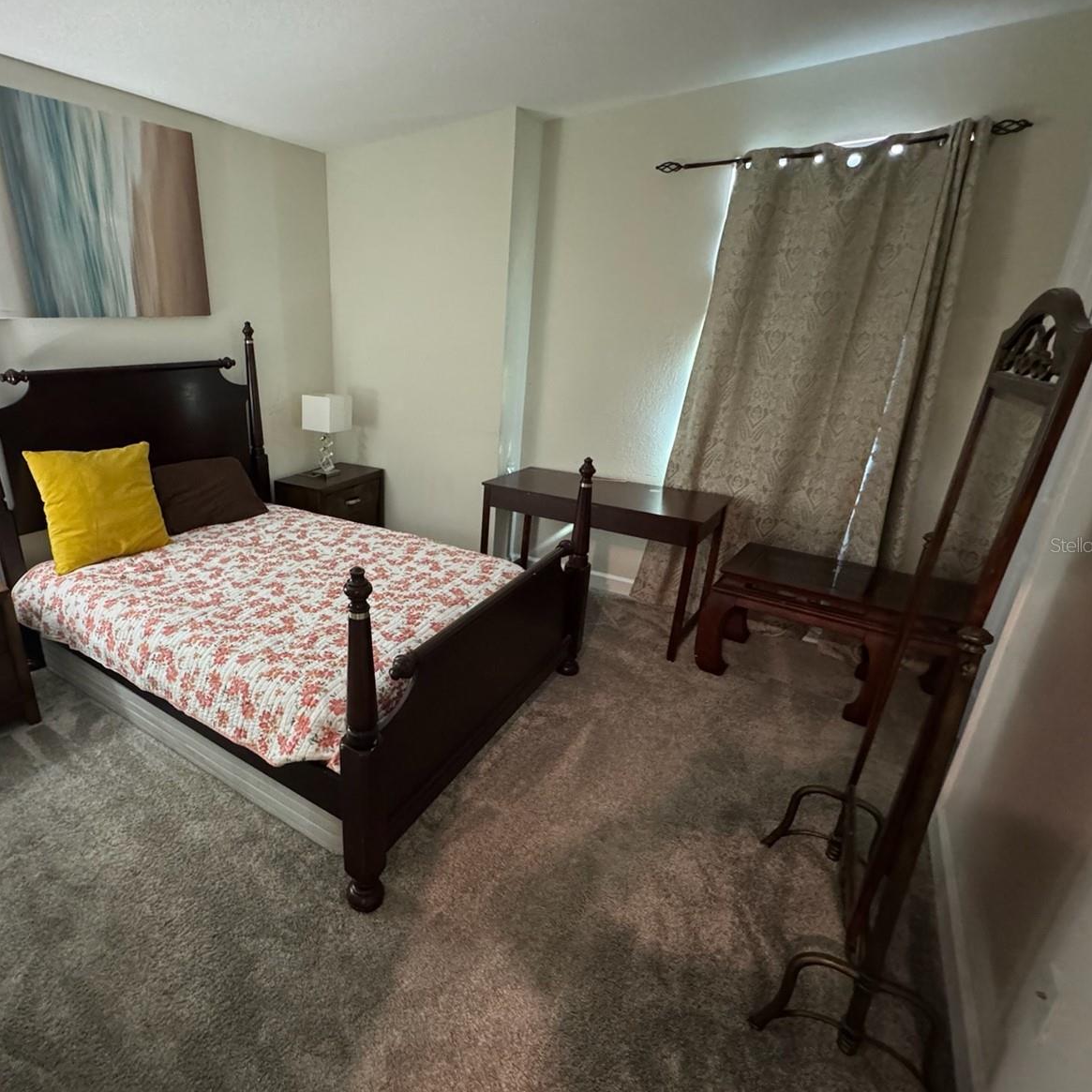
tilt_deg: -20.1
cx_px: 389
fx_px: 607
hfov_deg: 81.9
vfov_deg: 84.0
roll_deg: +0.2
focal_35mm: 17
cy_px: 545
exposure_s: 1/60
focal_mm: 2.22
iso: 1250
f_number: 2.2
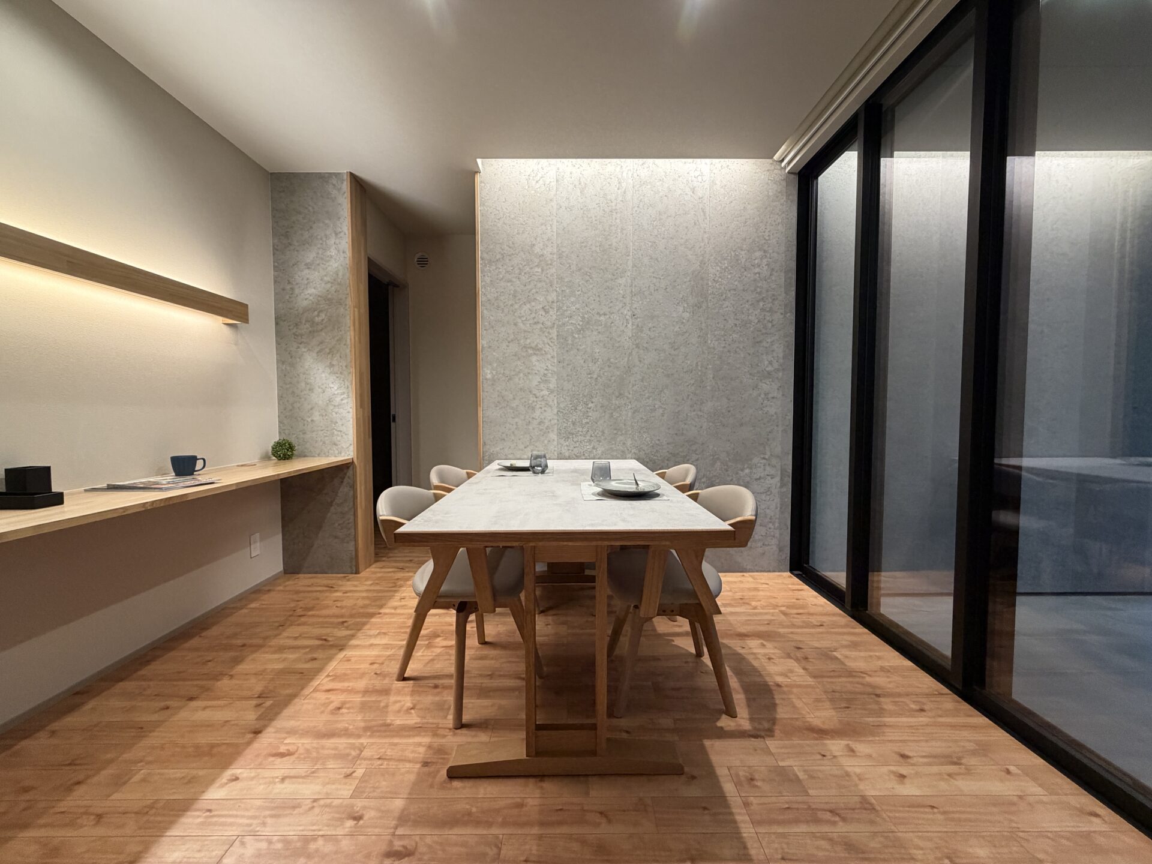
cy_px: 432
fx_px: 466
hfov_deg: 102.1
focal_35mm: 14
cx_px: 576
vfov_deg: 85.7
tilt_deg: -2.3
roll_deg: +0.8
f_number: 2.2
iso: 250
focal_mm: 2.22
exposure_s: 1/60
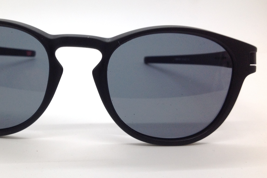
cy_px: 83
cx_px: 85
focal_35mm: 53
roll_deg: -1.4
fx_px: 393
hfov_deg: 37.0
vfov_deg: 25.5
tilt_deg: -19.6
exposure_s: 1/100
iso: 50
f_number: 2.4
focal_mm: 4.28
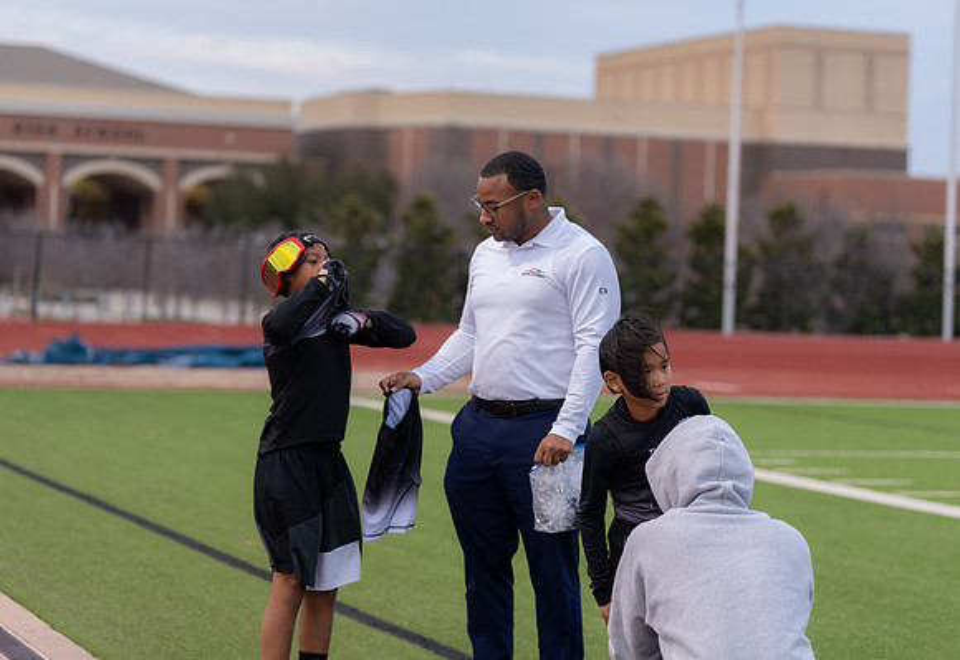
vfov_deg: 13.8
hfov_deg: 20.0
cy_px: 313
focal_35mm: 101
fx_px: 2723
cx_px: 522
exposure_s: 1/320
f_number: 2.8
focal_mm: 94
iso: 500
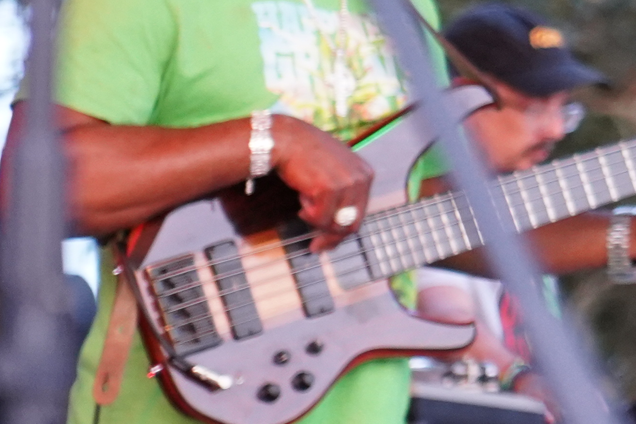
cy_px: -239
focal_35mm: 479
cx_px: 1250
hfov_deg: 4.3
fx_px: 8463
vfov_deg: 2.9
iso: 4000
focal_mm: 105
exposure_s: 1/160
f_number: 4
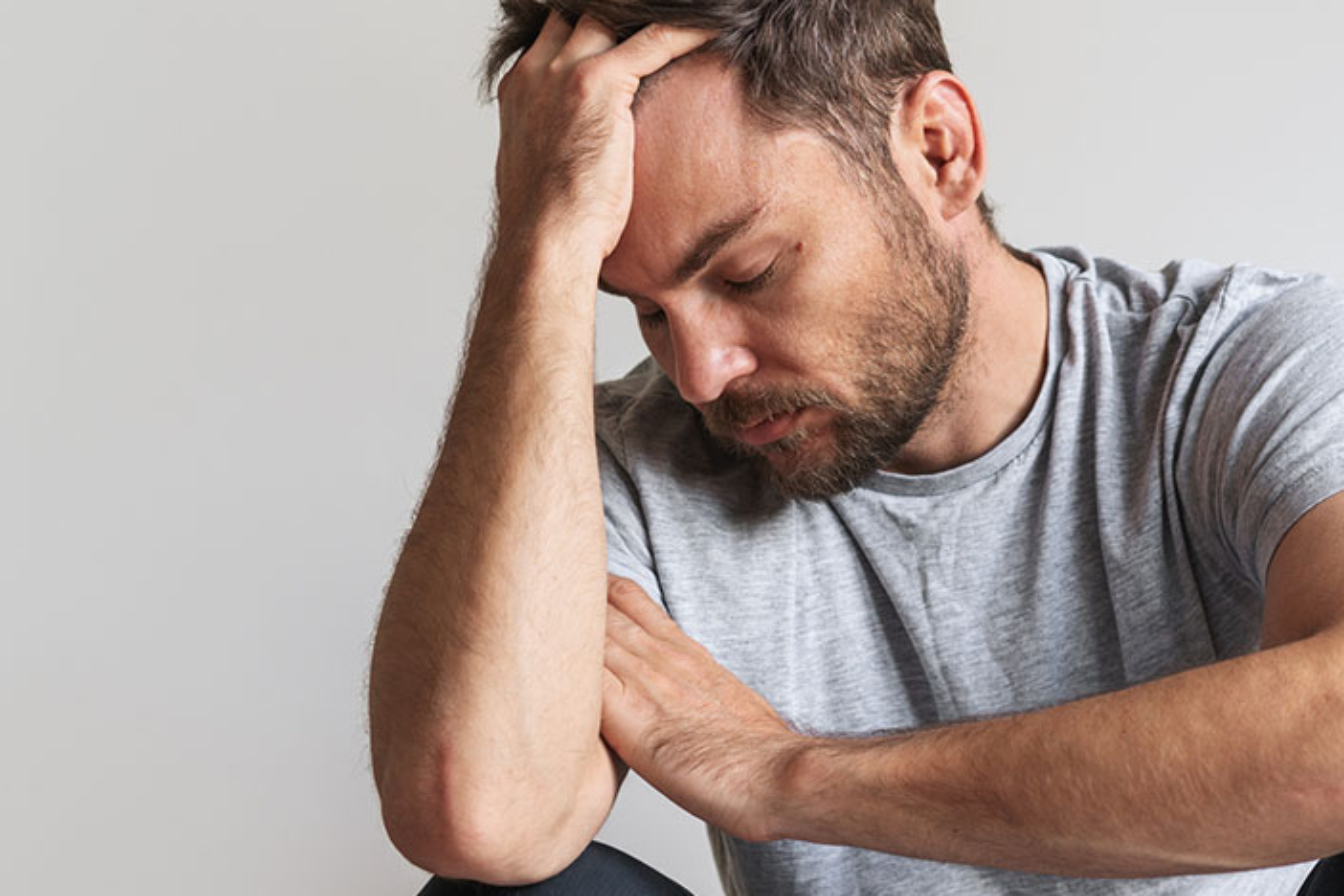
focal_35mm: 94
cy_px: 488
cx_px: 856
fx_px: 3509
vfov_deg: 14.5
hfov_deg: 21.6
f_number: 3.5
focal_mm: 55
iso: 320
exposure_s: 1/100
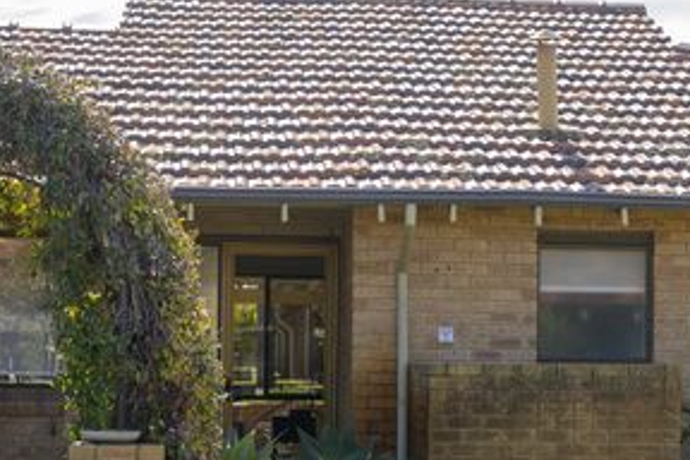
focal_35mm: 103
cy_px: 343
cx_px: 563
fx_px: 1974
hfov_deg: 19.6
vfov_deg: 13.2
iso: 100
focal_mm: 55
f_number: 2.8
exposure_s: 1/800
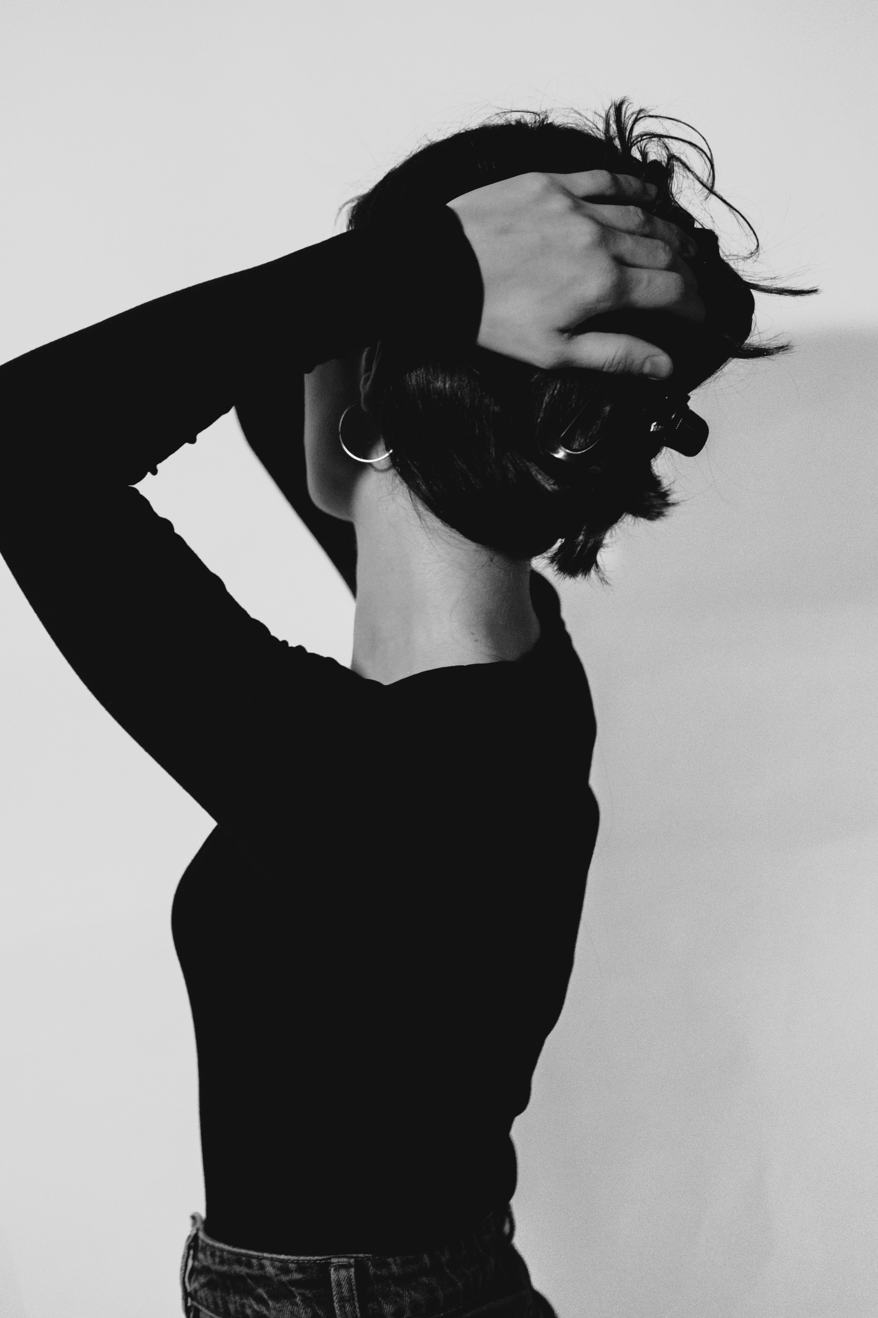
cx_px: 439
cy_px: 659
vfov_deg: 37.5
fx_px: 1939
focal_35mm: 53
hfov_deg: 25.5
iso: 1600
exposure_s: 1/180
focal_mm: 35
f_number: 2
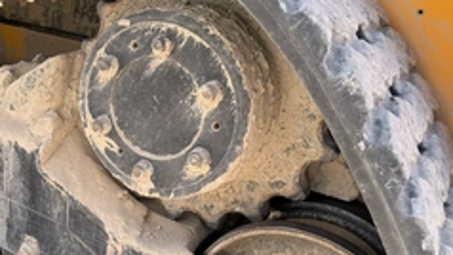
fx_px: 529
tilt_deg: -21.8
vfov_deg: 27.1
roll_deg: -4.5
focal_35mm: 44
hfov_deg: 43.9
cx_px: 84
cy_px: 150
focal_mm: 6.76
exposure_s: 1/1464
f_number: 1.78
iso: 100
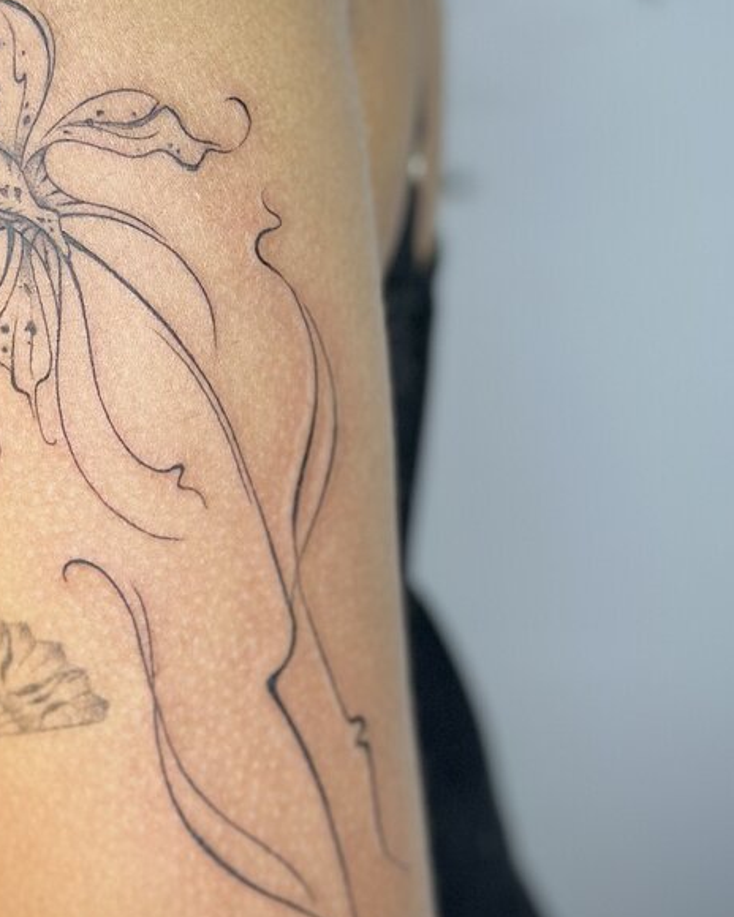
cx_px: 82
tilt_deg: -18.0
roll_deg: +14.0
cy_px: 240
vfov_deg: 19.6
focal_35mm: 97
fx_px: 2634
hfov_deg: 15.7
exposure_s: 1/120
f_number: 1.78
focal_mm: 6.86
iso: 100
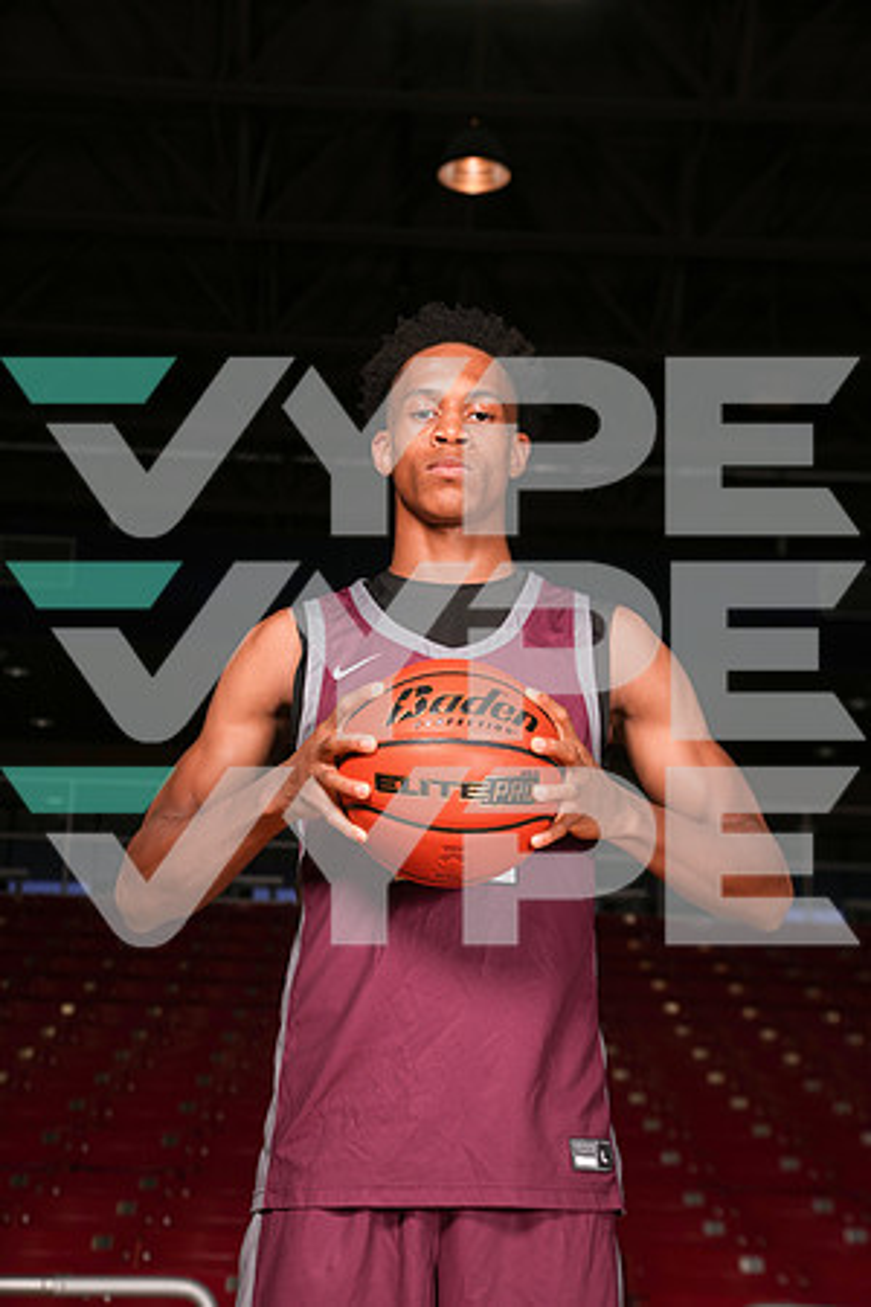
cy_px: 654
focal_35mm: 70
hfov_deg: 19.5
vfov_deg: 28.8
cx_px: 436
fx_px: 2540
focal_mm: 70
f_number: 6.3
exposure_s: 1/200
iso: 250
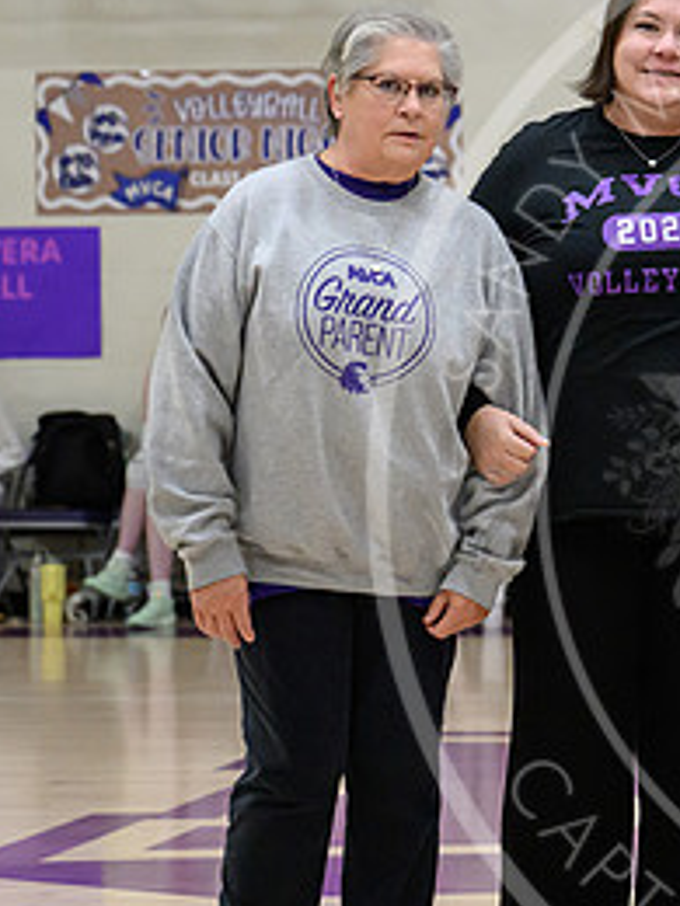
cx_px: 816
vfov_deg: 12.3
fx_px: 4191
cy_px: 370
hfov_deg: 9.2
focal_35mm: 160
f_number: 3.5
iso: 5600
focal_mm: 63
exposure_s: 1/640
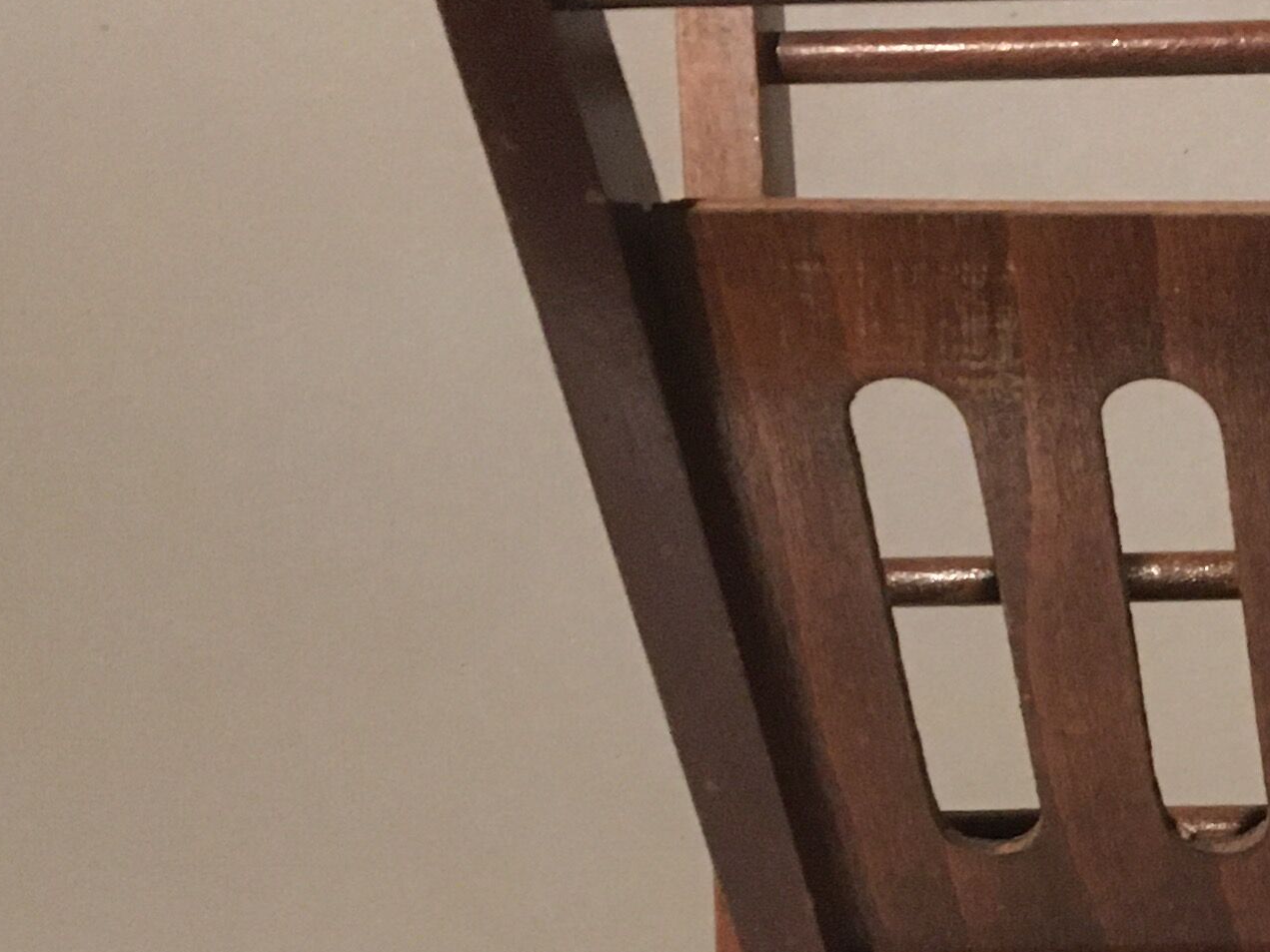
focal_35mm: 92
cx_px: 1511
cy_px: 799
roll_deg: +0.1
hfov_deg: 20.0
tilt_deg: -20.7
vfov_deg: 15.9
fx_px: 3375
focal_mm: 4.15
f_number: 2.2
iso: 400
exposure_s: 1/17
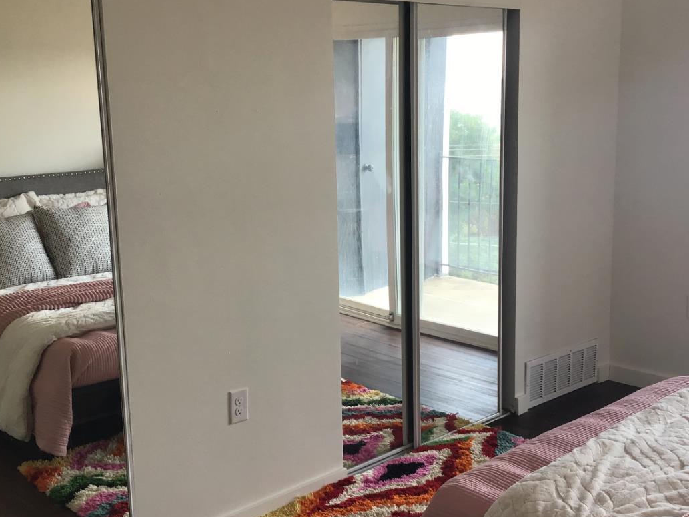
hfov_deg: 42.1
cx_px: 335
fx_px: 896
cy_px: 265
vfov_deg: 32.2
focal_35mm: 45
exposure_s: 1/60
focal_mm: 3.3
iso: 32
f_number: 2.4
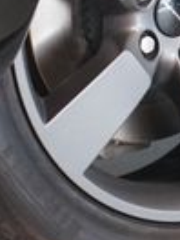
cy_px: -281
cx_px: -176
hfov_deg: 3.1
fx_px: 3259
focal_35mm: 470
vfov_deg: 4.2
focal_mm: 63
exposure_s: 1/160
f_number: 5.6
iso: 6400
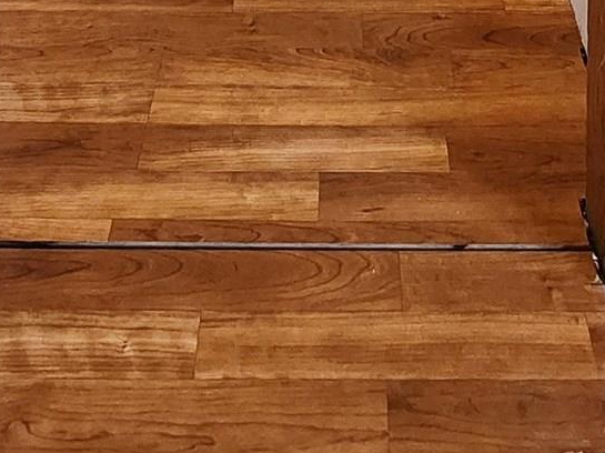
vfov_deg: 14.2
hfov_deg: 34.9
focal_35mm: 55
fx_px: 961
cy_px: -696
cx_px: 330
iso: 250
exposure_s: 1/60
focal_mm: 2.2
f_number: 2.2
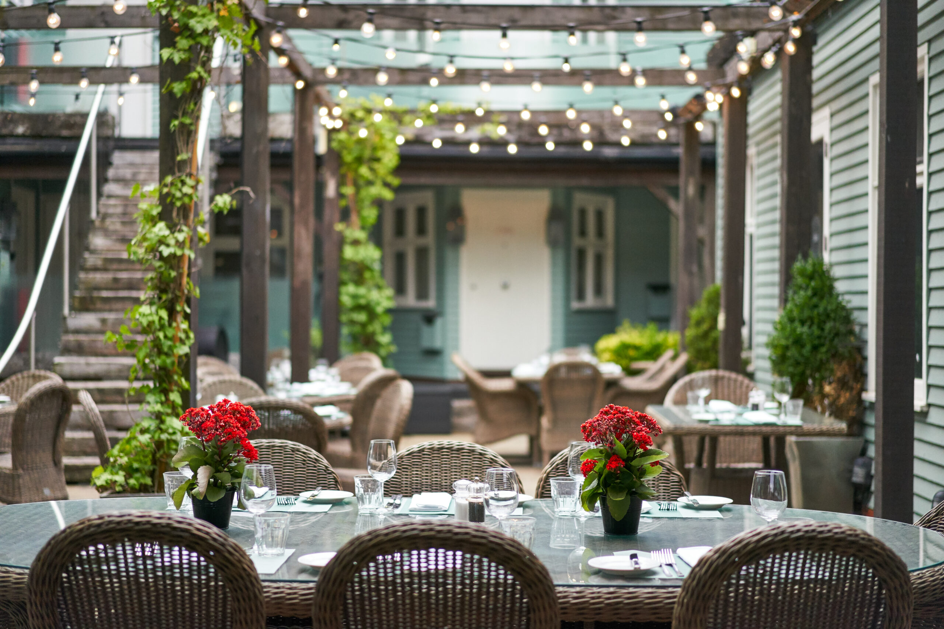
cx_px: 472
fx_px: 1442
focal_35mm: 55
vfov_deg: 24.6
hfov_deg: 36.2
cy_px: 314
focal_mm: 55
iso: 2000
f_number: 1.8
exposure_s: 1/8000
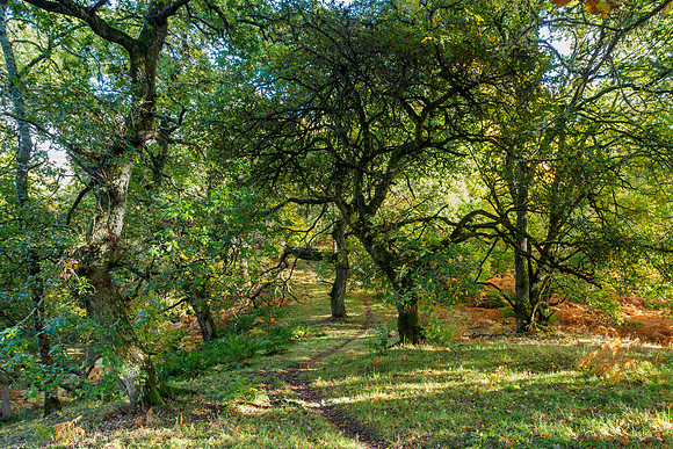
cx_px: 354
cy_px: 266
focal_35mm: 26
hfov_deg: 68.8
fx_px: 491
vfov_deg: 48.9
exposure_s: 1/6
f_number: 5.6
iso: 200
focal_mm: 12
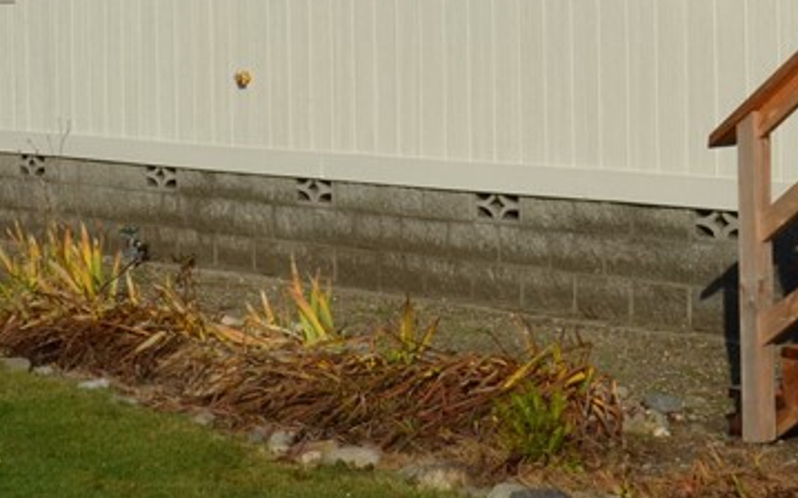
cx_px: 868
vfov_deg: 11.7
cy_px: 61
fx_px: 2413
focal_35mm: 111
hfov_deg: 18.1
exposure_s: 1/200
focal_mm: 24
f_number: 14
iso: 100
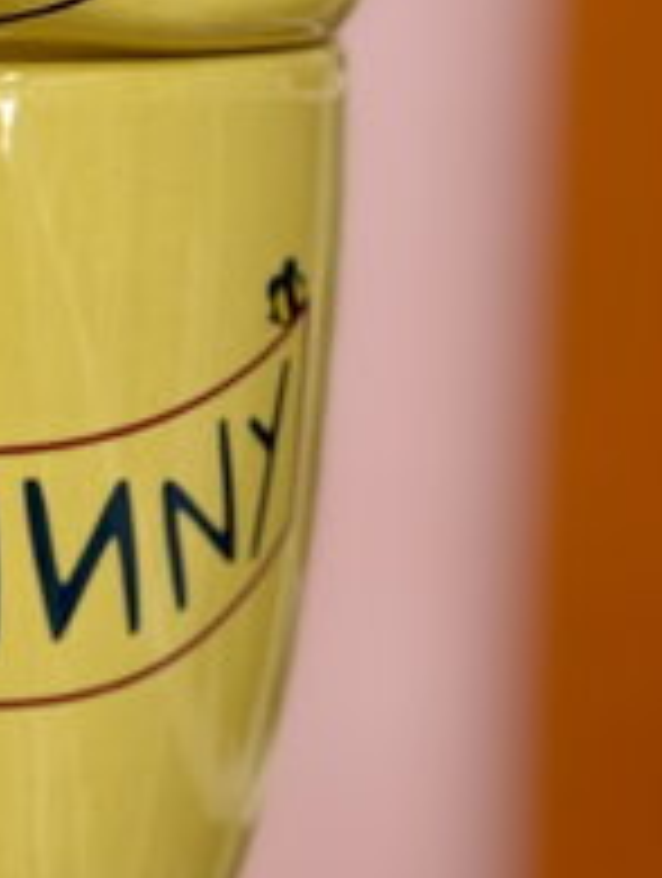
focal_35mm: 131
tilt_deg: -2.4
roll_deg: -2.0
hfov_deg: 11.1
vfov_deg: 14.9
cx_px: -131
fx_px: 3329
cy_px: 137
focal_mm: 6.76
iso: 125
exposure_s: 1/60
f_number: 1.78
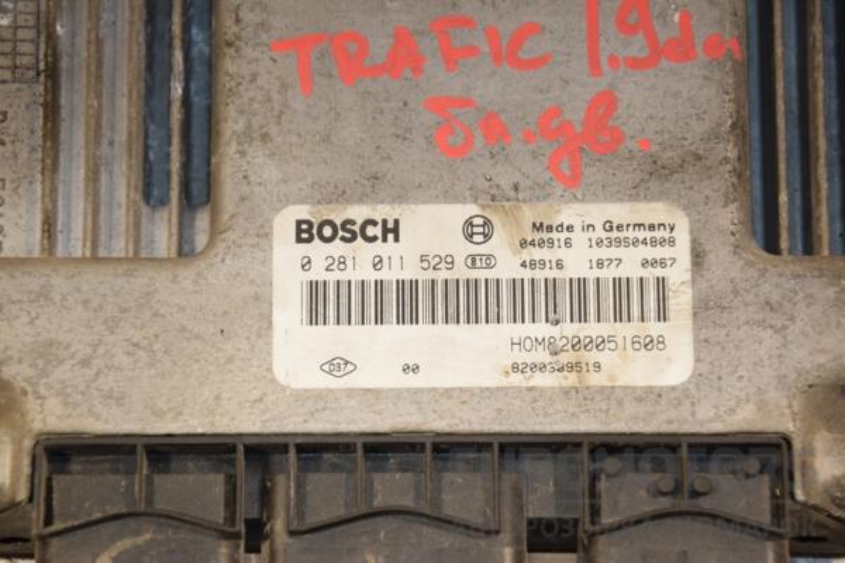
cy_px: 282
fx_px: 3697
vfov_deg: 8.7
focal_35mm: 158
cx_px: 422
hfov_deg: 13.0
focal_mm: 105
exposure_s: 1/200
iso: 800
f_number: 7.1
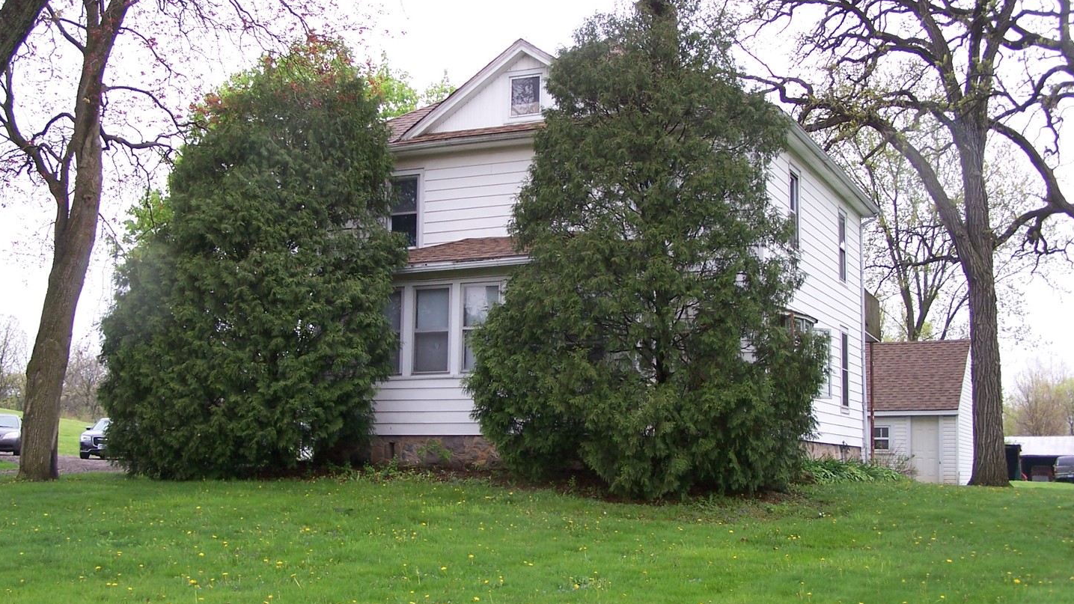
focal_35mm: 47
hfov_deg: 43.7
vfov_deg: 25.4
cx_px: 537
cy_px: 311
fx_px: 1338
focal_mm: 7.1
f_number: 2.9
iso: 80
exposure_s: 1/100
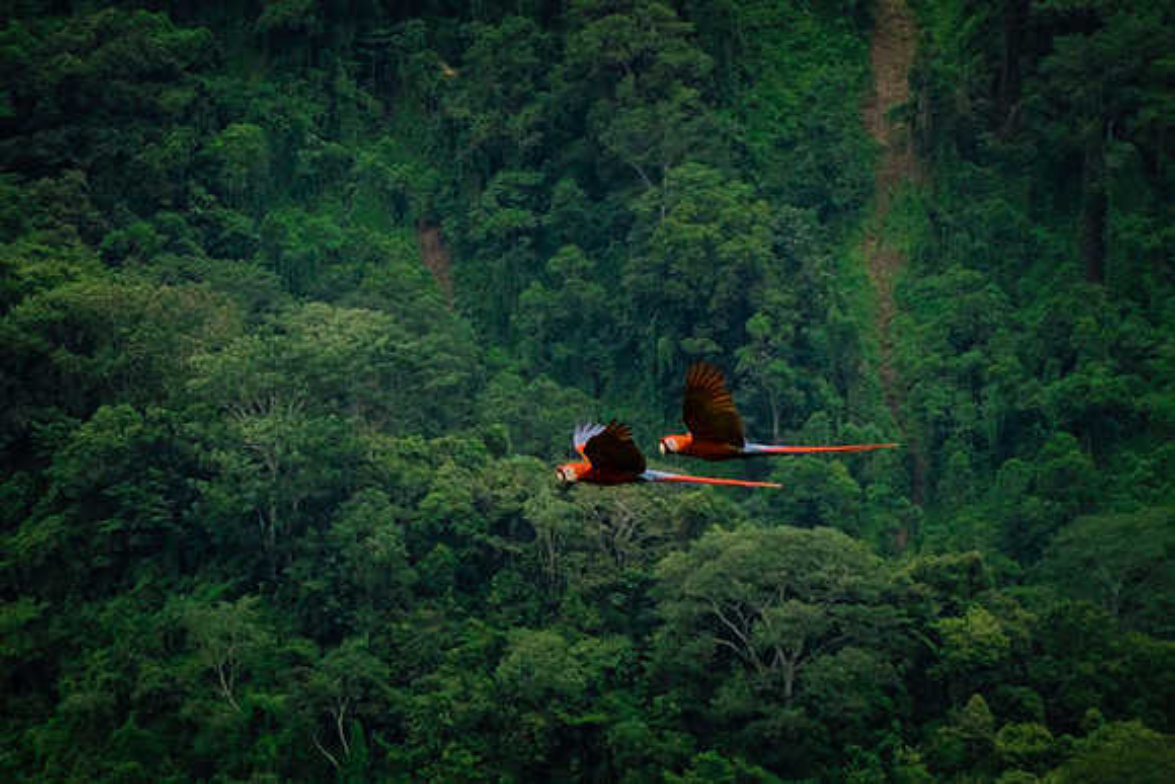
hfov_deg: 6.6
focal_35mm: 310
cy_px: 105
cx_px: 313
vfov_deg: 4.4
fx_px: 10132
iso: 400
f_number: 5
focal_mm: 55
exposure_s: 1/4000
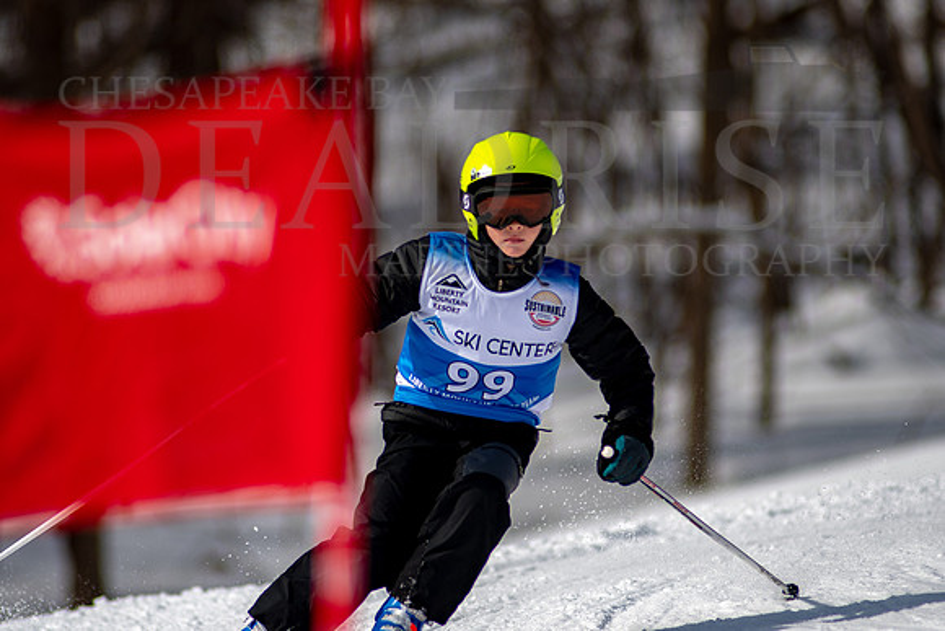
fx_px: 12895
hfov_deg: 4.2
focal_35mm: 491
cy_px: 316
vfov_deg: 2.8
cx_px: 516
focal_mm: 300
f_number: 2.8
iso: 100
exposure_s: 1/6400
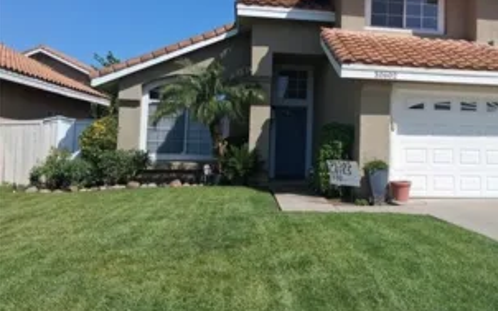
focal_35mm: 39
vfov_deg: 32.5
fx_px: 530
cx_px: 350
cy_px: 104
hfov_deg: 49.1
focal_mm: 3.98
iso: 25
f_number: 1.8
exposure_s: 1/863
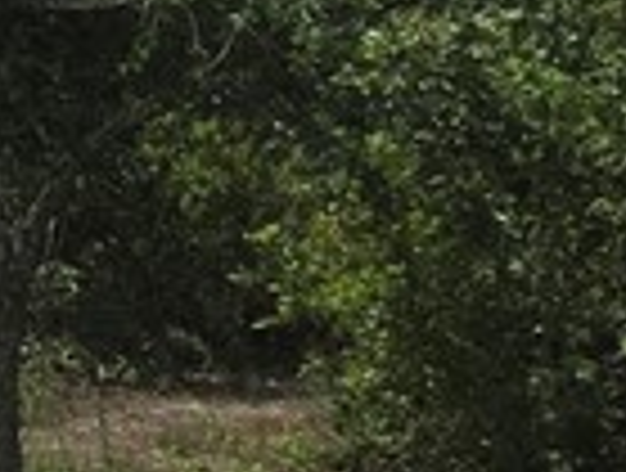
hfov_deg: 9.1
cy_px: -382
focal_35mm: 169
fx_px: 3064
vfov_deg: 8.5
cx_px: -1311
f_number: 1.4
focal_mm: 6.5
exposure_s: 1/7939
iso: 40
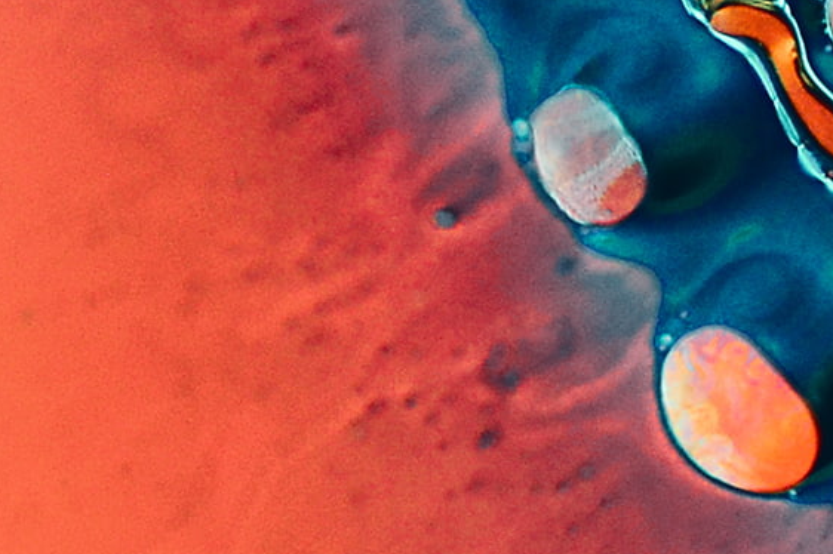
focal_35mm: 921
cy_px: -977
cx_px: 2268
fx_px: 21298
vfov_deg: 1.5
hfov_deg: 2.2
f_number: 5.3
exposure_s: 1/2
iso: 400
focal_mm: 90
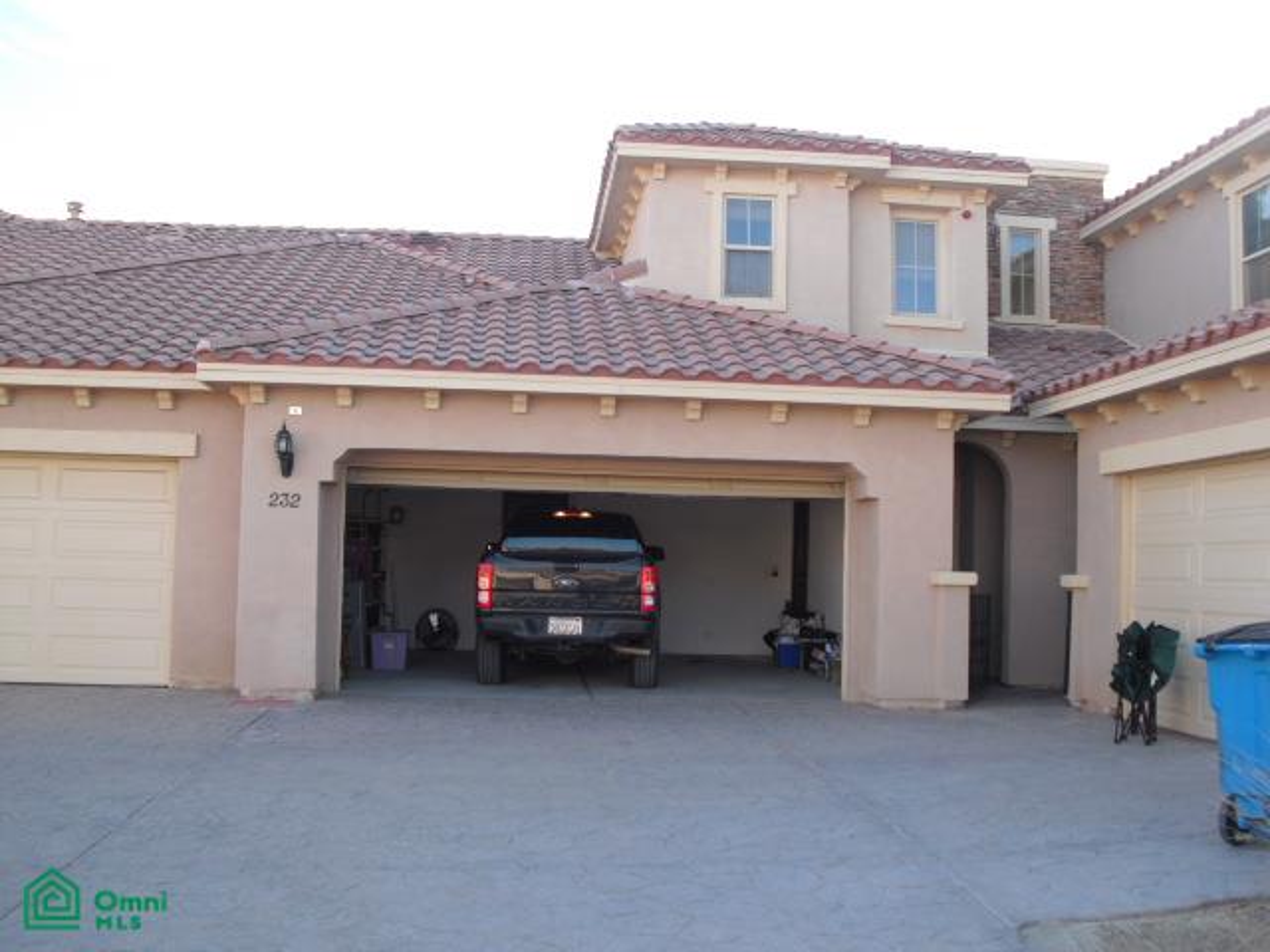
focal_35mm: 36
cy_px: 476
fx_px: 1321
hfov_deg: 51.4
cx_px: 635
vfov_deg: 39.7
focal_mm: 6.3
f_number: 3.1
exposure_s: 1/200
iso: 100
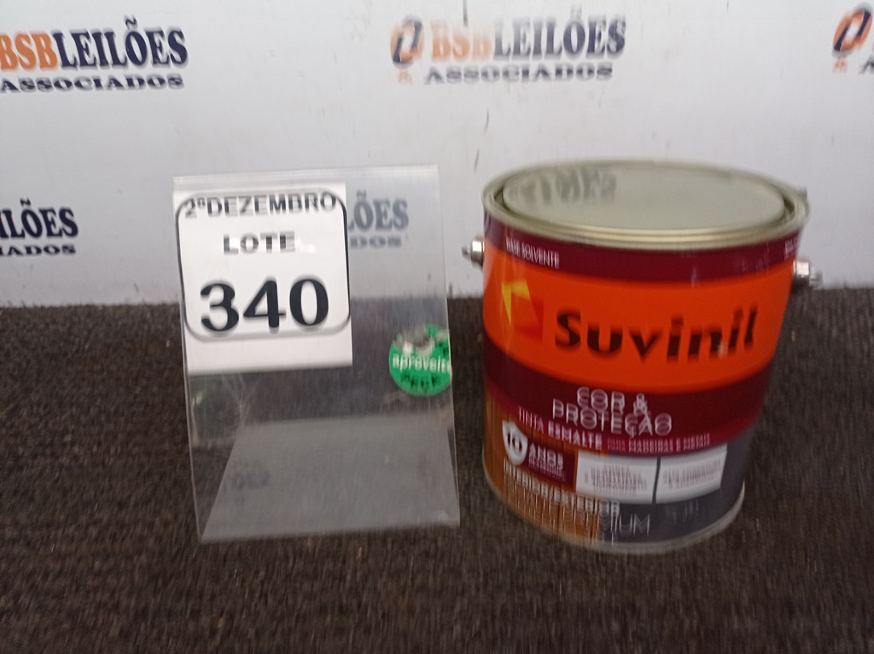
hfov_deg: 63.5
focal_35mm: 28
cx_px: 437
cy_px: 327
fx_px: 706
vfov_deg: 49.7
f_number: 1.79
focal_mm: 4.7
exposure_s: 1/60
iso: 208
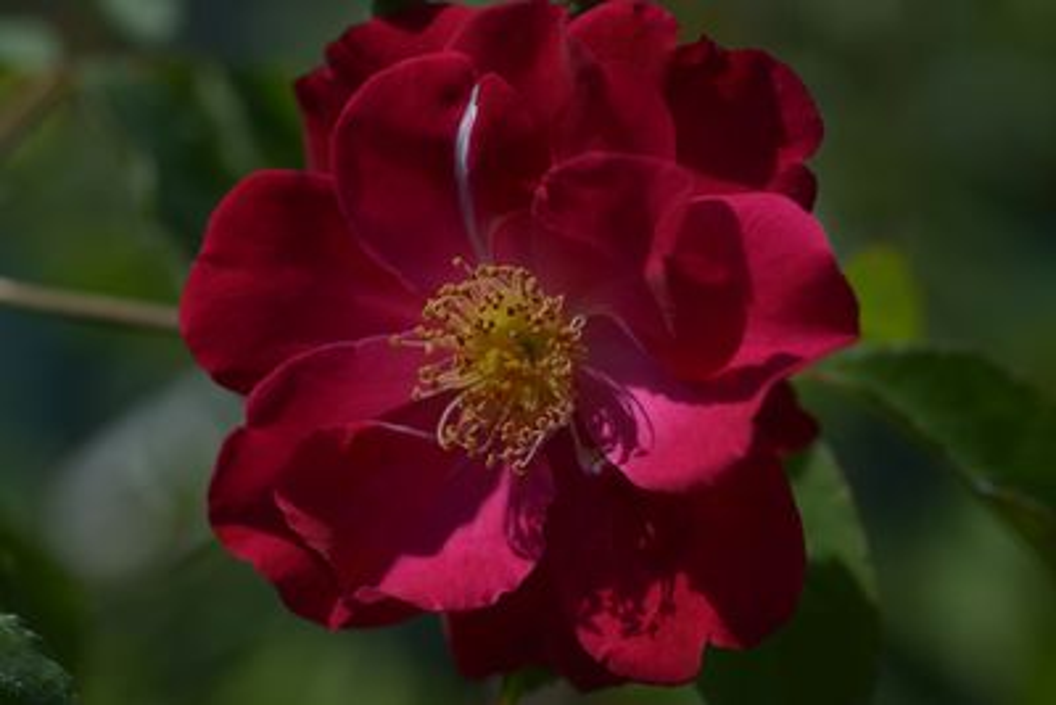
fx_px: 2934
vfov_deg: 13.7
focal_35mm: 100
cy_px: 352
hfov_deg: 20.4
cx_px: 528
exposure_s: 1/4000
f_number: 10
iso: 400
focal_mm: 100
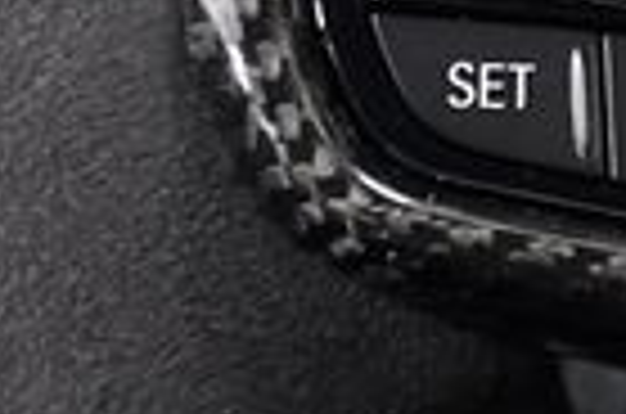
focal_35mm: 388
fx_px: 6731
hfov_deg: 5.3
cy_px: -250
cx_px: 869
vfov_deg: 3.5
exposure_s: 1/60
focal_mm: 56
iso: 2500
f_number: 5.6
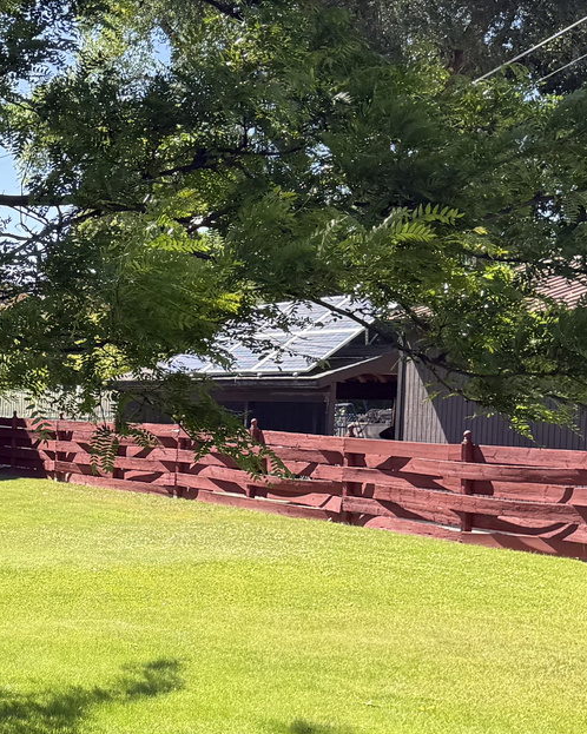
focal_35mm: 77
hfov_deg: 17.8
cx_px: -291
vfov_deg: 24.4
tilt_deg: -6.9
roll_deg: -0.4
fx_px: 1673
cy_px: 566
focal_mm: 6.76
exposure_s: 1/979
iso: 80
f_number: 1.78
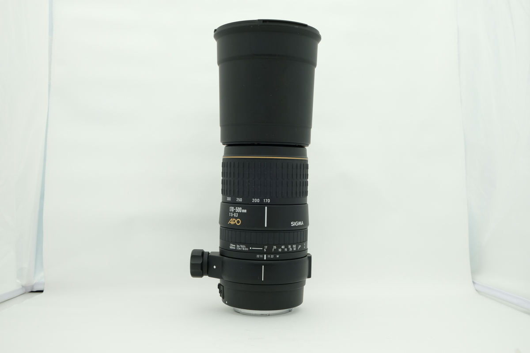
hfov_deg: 50.7
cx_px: 265
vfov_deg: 35.0
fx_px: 559
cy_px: 176
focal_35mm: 38
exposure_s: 1/125
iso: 200
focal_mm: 25.4
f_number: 8
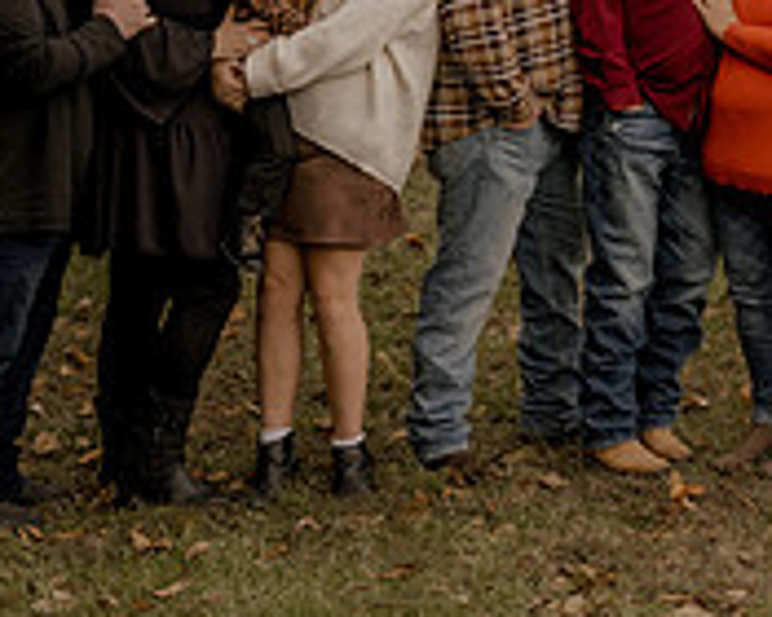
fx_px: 4752
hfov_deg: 9.2
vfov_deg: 7.4
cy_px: 50
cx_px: 933
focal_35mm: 208
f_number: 2.8
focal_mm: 64
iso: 250
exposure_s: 1/125
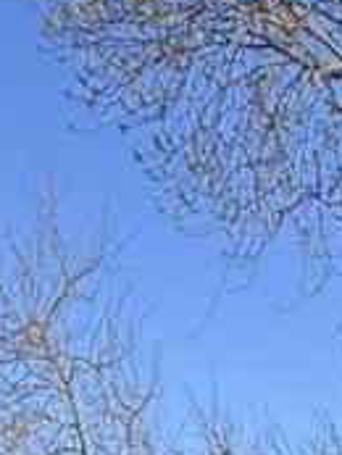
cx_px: 268
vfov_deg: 13.6
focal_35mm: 83
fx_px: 1092
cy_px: 1181
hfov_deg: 17.7
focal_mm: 2.22
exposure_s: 1/173
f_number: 2.2
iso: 64
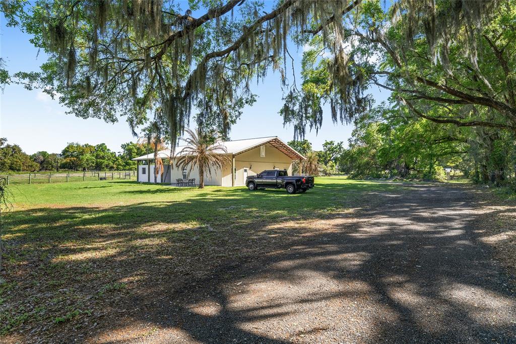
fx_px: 258
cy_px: 172
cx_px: 258
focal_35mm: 18
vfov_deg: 67.3
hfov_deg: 90.0
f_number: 8
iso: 320
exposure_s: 1/250
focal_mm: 18
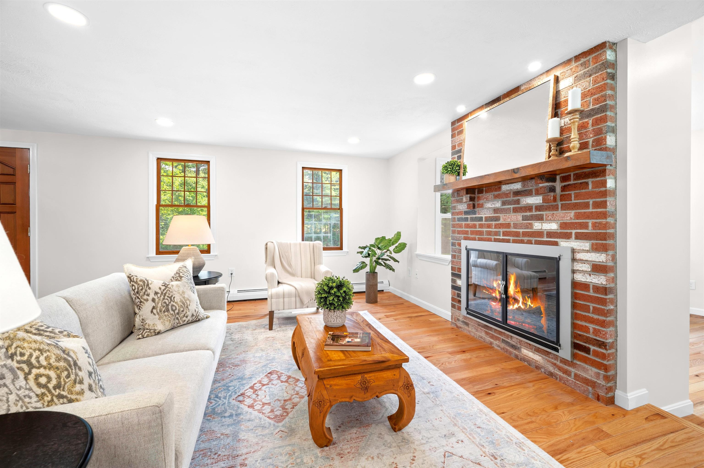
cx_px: 352
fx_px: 293
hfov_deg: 100.4
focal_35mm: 15
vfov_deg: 77.2
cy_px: 234
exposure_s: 1.3
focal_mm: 15
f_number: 7.1
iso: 250
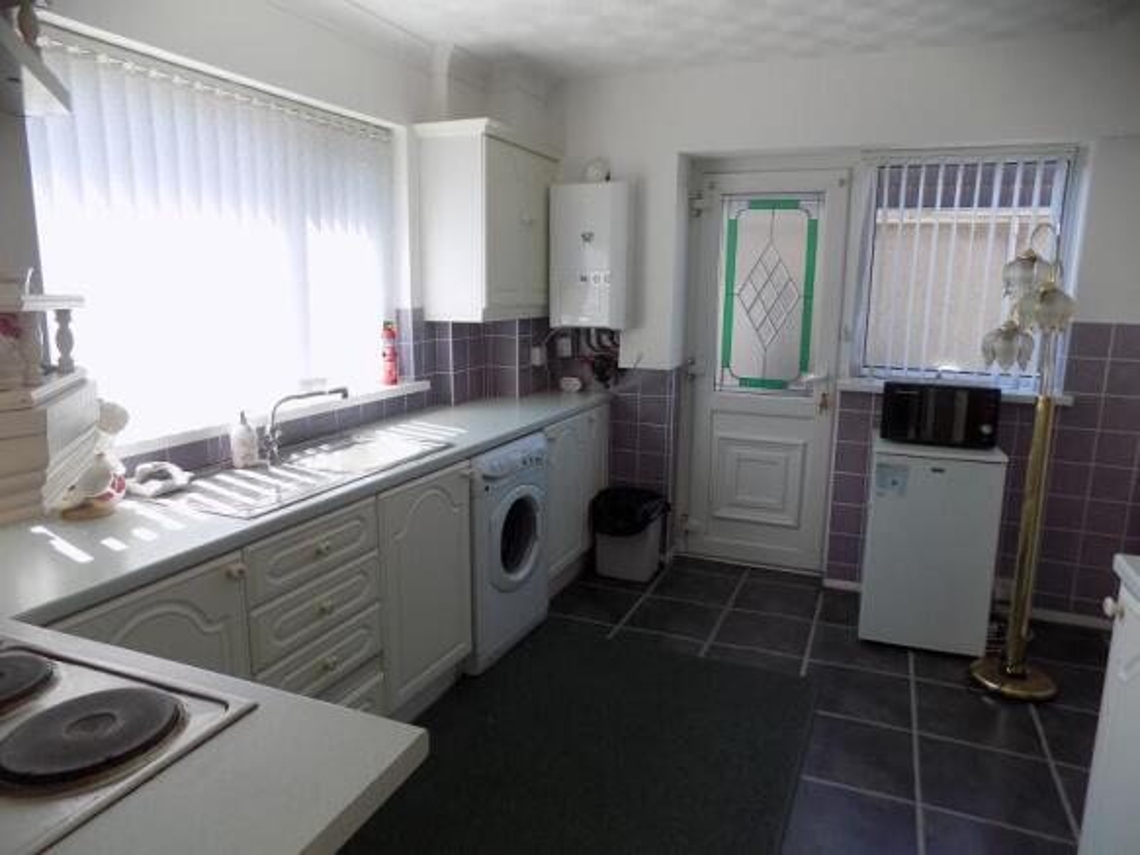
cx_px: 570
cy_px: 428
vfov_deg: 58.9
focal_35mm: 23
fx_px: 757
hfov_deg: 73.9
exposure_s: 1/125
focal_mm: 4
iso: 80
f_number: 3.1
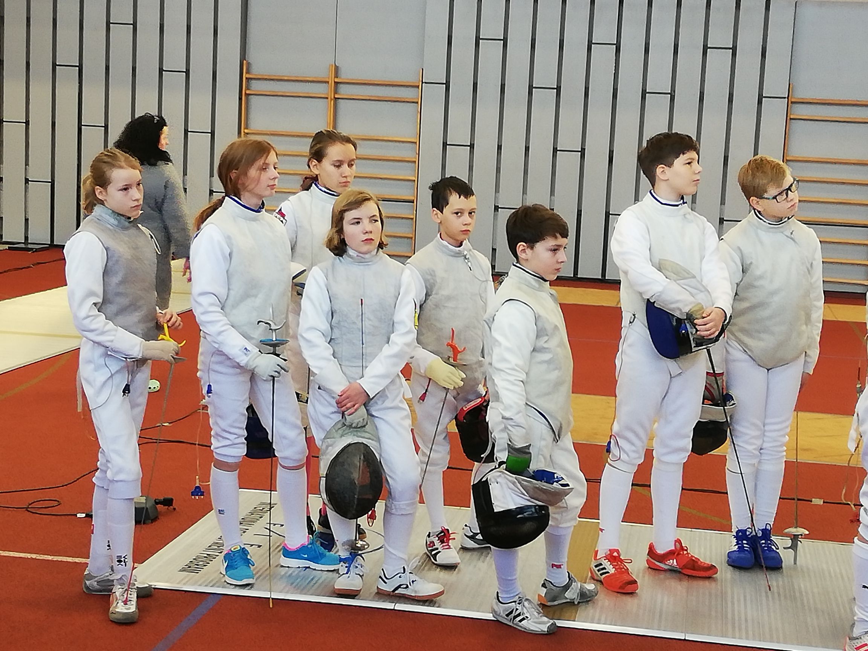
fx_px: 1730
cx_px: 434
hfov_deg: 28.2
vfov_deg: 21.3
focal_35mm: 69
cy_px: 326
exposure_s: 1/33.3
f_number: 2.2
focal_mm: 3.81
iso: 160
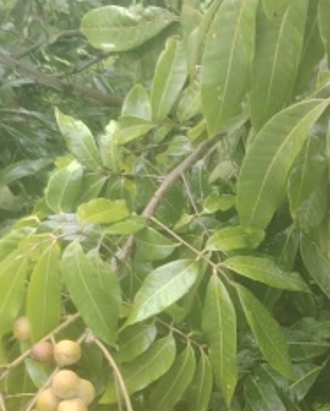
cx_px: 348
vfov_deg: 21.7
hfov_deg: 17.2
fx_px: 1060
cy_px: 314
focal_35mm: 87
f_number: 1.8
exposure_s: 1/100
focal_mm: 4.26
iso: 208
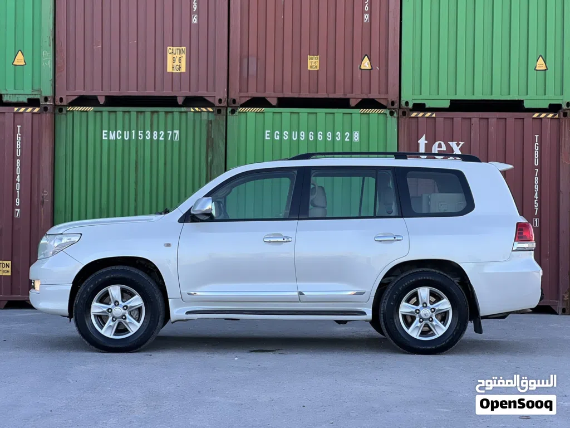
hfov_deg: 25.3
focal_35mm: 77
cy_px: 214
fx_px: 1268
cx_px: 285
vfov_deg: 19.1
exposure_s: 1/121
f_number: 2.8
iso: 25
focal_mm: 9
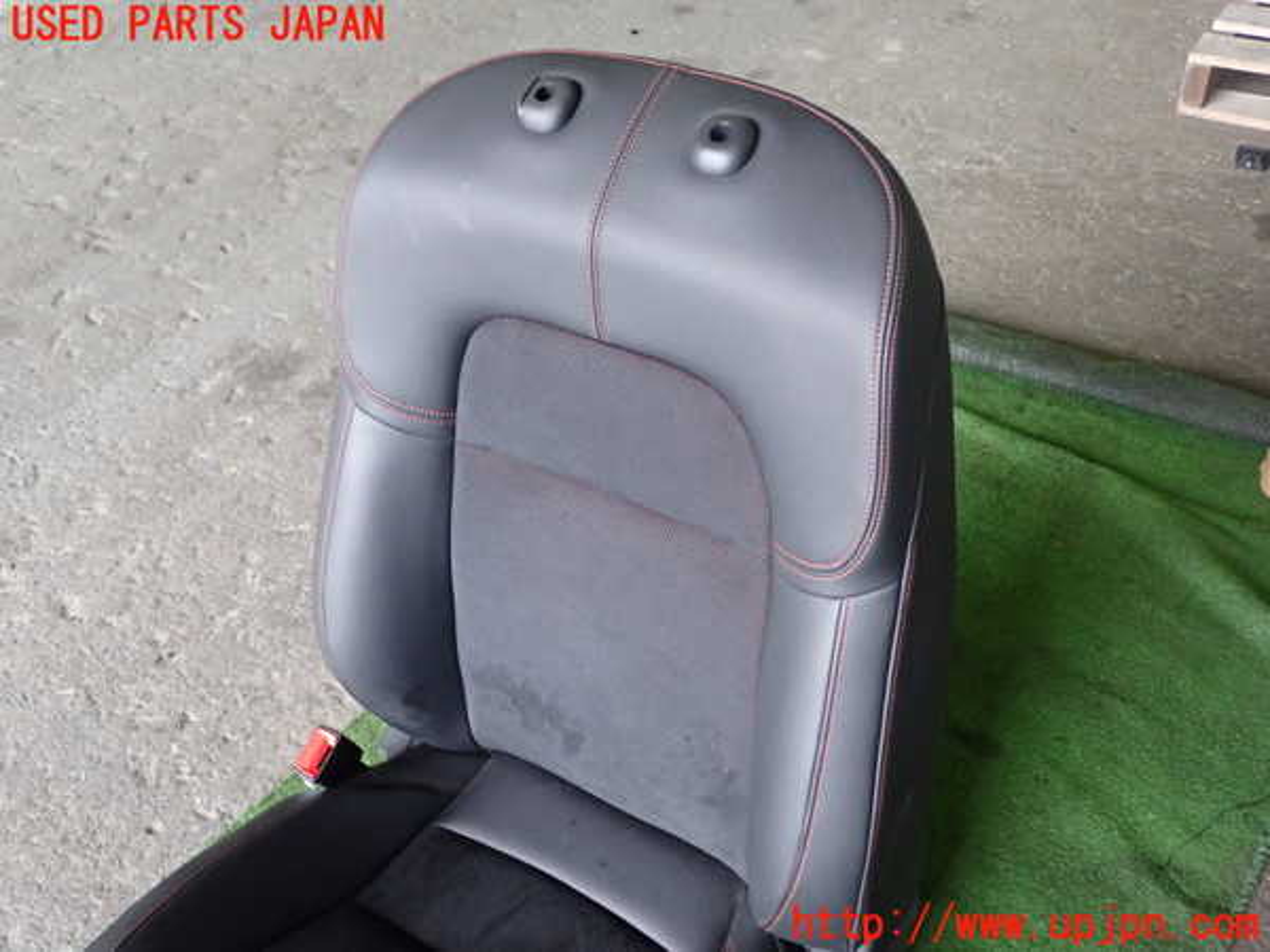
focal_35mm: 36
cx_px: 635
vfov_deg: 39.7
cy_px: 476
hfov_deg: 51.4
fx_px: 1321
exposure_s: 1/40
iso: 320
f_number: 2.5
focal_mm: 6.37
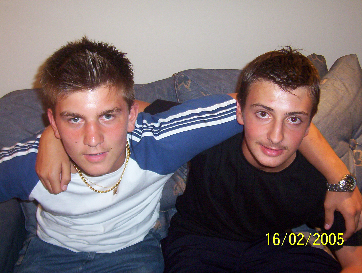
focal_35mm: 36
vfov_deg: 39.8
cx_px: 181
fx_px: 377
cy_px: 136
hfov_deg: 51.2
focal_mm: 5.54
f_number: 2.76
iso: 140
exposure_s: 1/30
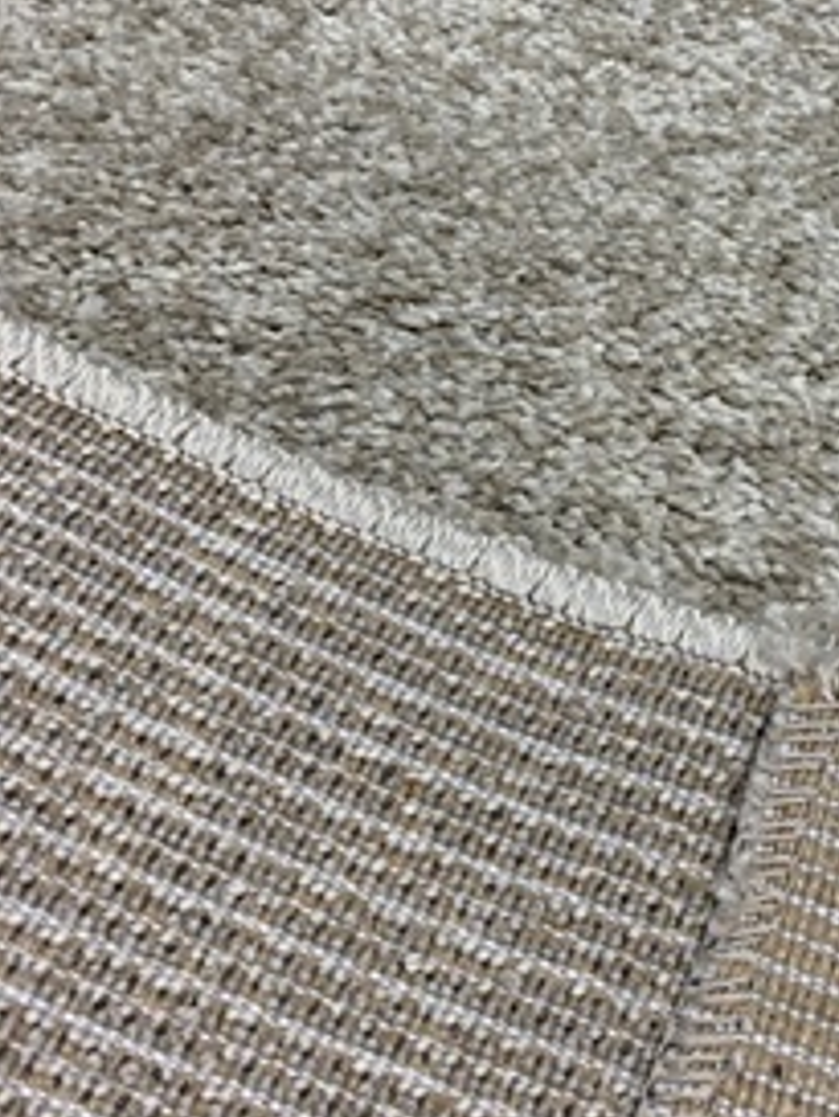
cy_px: 344
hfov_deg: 29.0
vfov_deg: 39.0
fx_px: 1550
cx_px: 769
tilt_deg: -51.3
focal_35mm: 48
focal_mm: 4.25
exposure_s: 1/121
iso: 64
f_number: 1.8
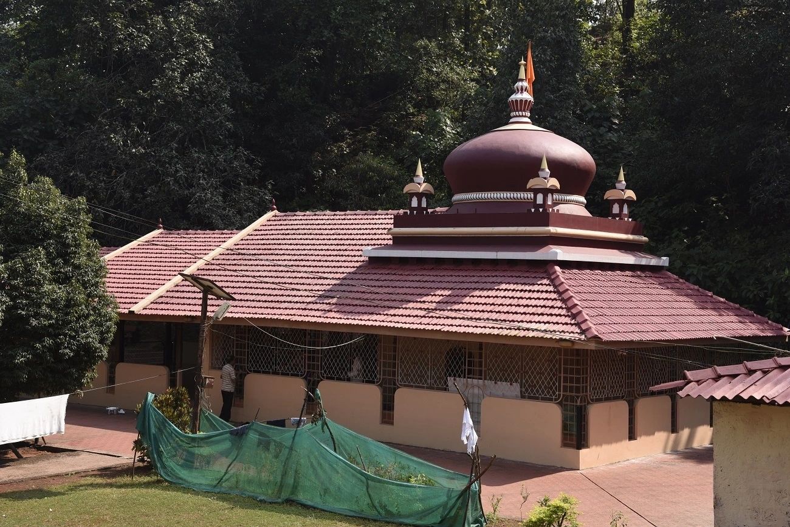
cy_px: 264
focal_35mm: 52
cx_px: 395
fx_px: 1141
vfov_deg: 26.0
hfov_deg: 38.2
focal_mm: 52
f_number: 7.1
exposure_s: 1/400
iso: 250
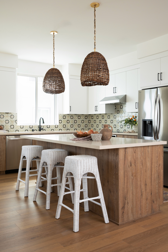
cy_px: 126
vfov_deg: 54.4
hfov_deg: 37.9
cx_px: 84
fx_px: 245
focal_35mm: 35
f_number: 10
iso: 400
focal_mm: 35
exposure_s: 1/40
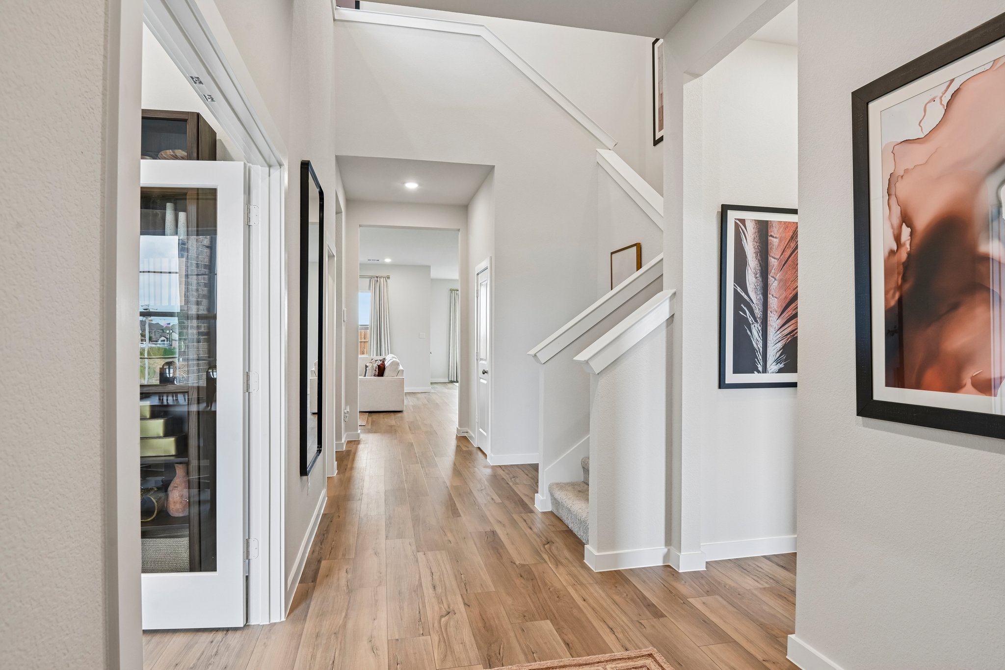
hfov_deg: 84.0
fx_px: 558
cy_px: 335
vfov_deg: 61.9
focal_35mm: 20
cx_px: 502
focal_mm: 20
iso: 400
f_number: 8
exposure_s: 1/20
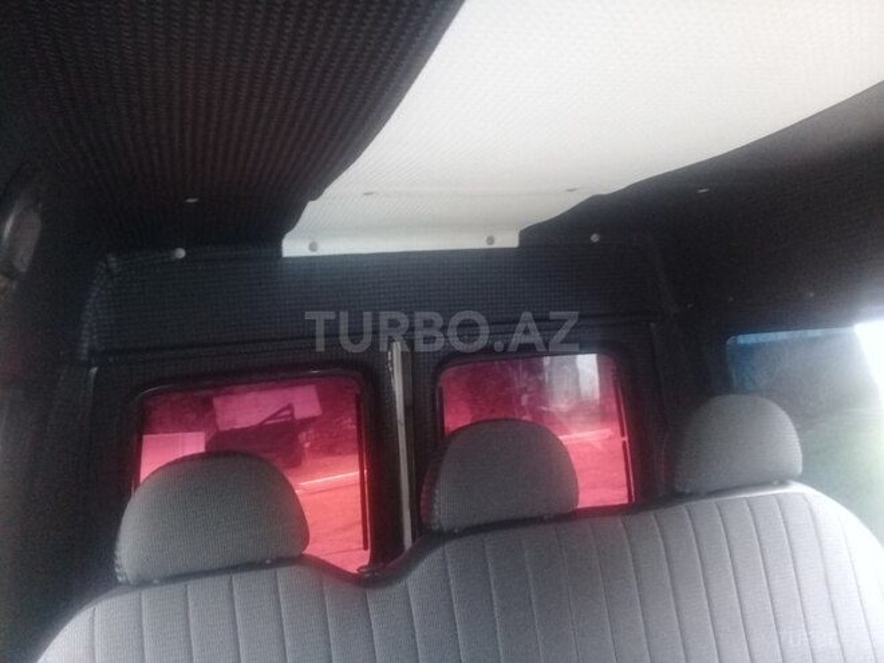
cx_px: 442
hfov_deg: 58.4
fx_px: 792
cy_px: 332
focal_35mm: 31
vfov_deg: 45.4
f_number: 2.2
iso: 250
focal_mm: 3.3
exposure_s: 1/17
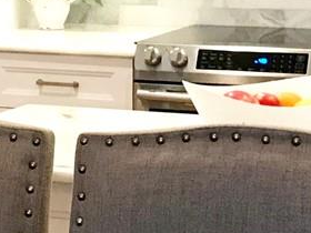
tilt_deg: -8.1
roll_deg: +0.5
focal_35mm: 160
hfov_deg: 12.2
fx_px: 1437
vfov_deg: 9.3
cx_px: -24
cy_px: 55
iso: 40
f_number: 1.8
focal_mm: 3.99
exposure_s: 1/15
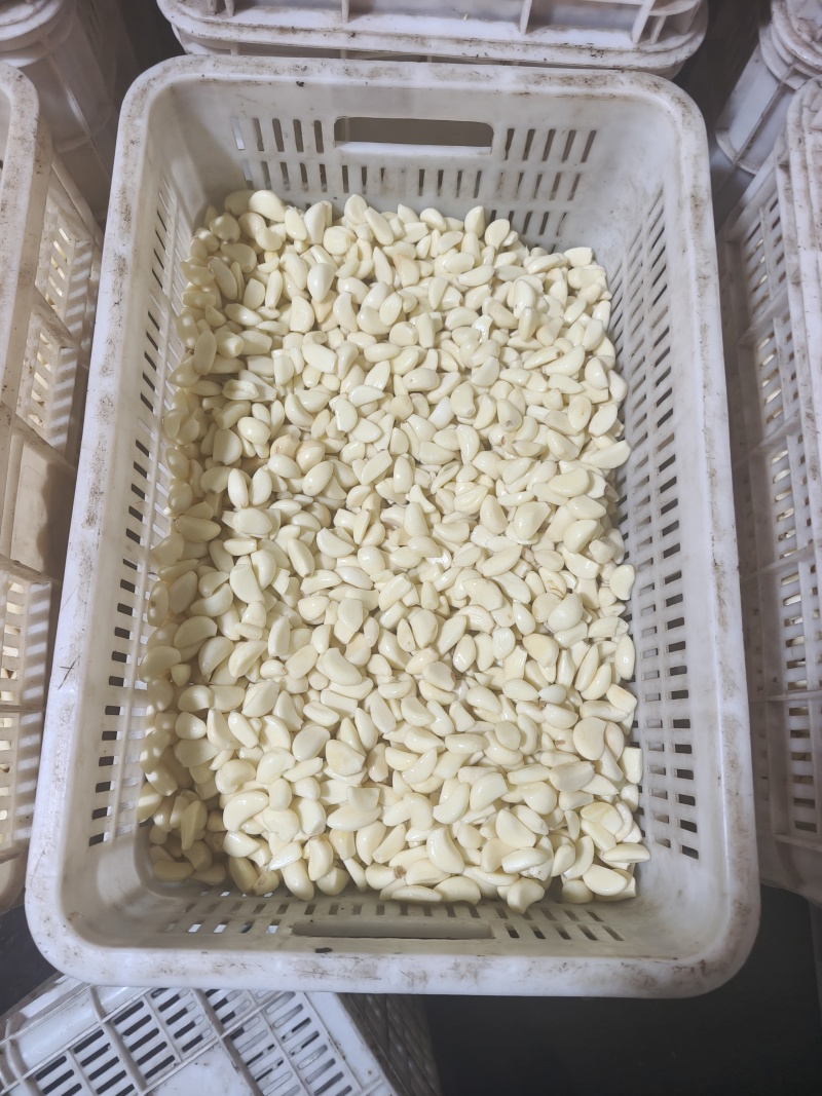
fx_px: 728
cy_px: 548
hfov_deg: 58.9
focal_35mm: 23
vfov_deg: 73.9
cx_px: 411
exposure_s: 1/100
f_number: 1.6
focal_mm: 6.06
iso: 800
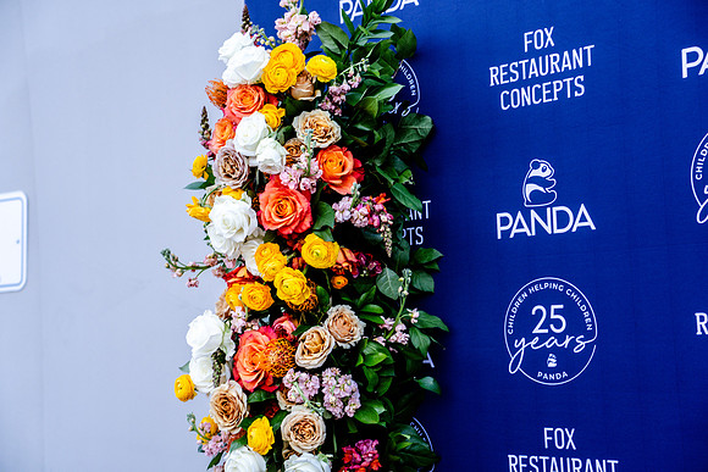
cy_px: 236
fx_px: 1259
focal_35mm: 64
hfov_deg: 31.4
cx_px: 354
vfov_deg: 21.3
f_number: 4
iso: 400
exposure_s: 1/60
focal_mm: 64
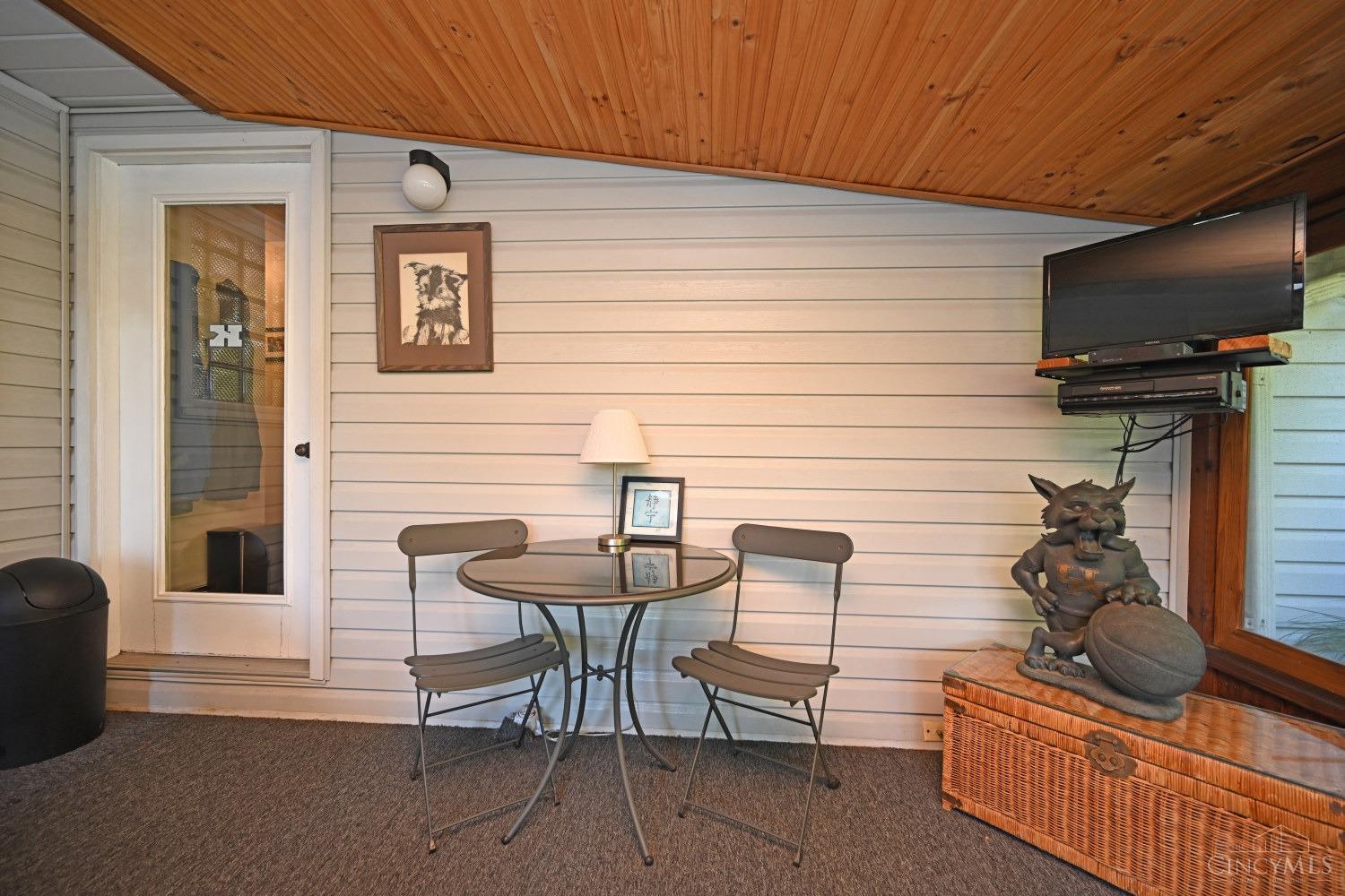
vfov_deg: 81.2
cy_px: 448
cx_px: 672
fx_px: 523
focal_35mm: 14
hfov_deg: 104.3
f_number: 4
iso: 560
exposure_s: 1/60
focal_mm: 14
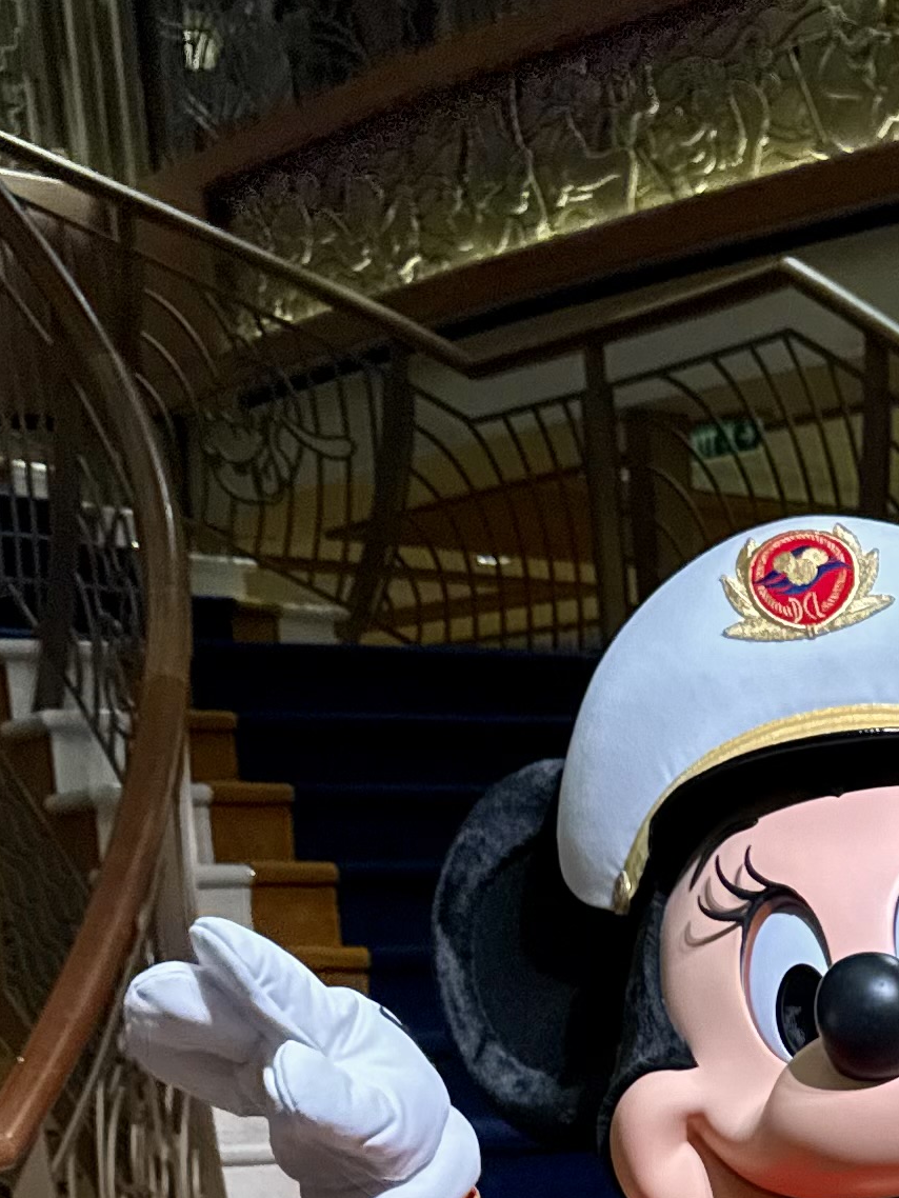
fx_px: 2942
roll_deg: +2.8
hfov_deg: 16.6
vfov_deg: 21.0
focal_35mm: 85
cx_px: 1100
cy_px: 1529
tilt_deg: -9.2
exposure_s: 1/120
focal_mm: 6.76
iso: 64
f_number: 1.78
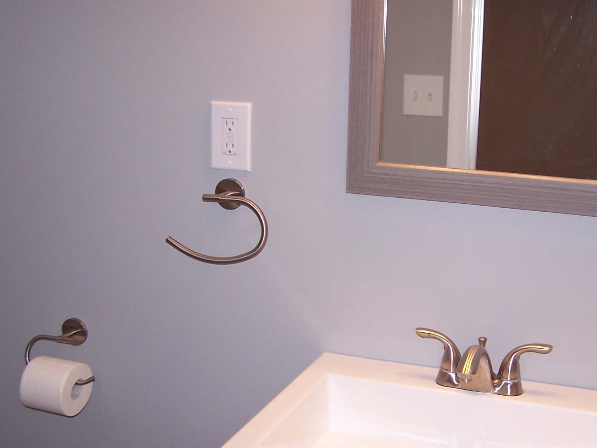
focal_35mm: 52
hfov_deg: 36.5
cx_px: 395
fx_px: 897
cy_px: 252
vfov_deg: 28.0
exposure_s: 1/60
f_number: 2.8
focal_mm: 6.3
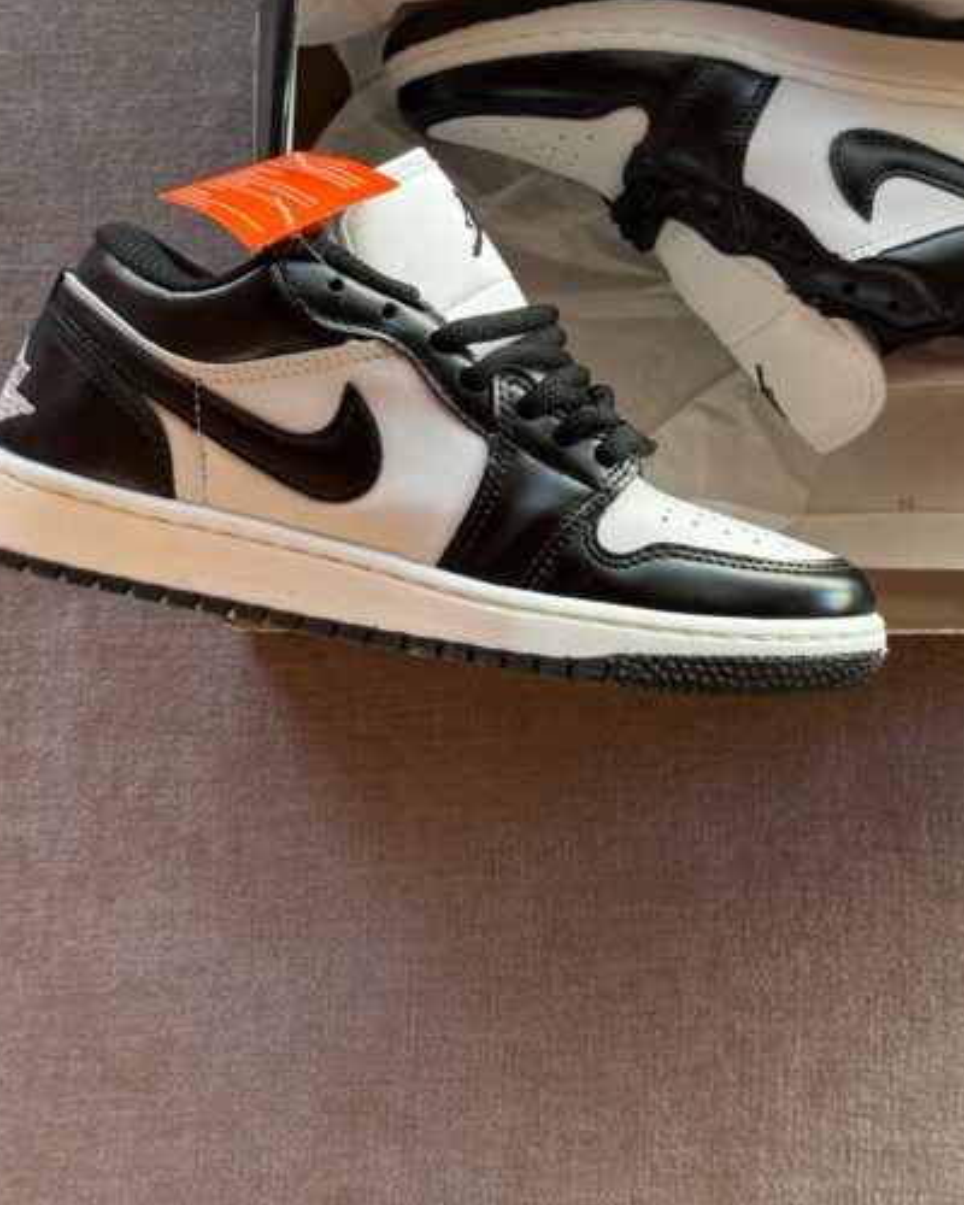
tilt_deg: -83.2
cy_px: 436
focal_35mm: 75
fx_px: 2675
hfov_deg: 20.4
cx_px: 646
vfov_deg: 25.3
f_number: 1.78
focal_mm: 6.76
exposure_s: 1/111
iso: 100
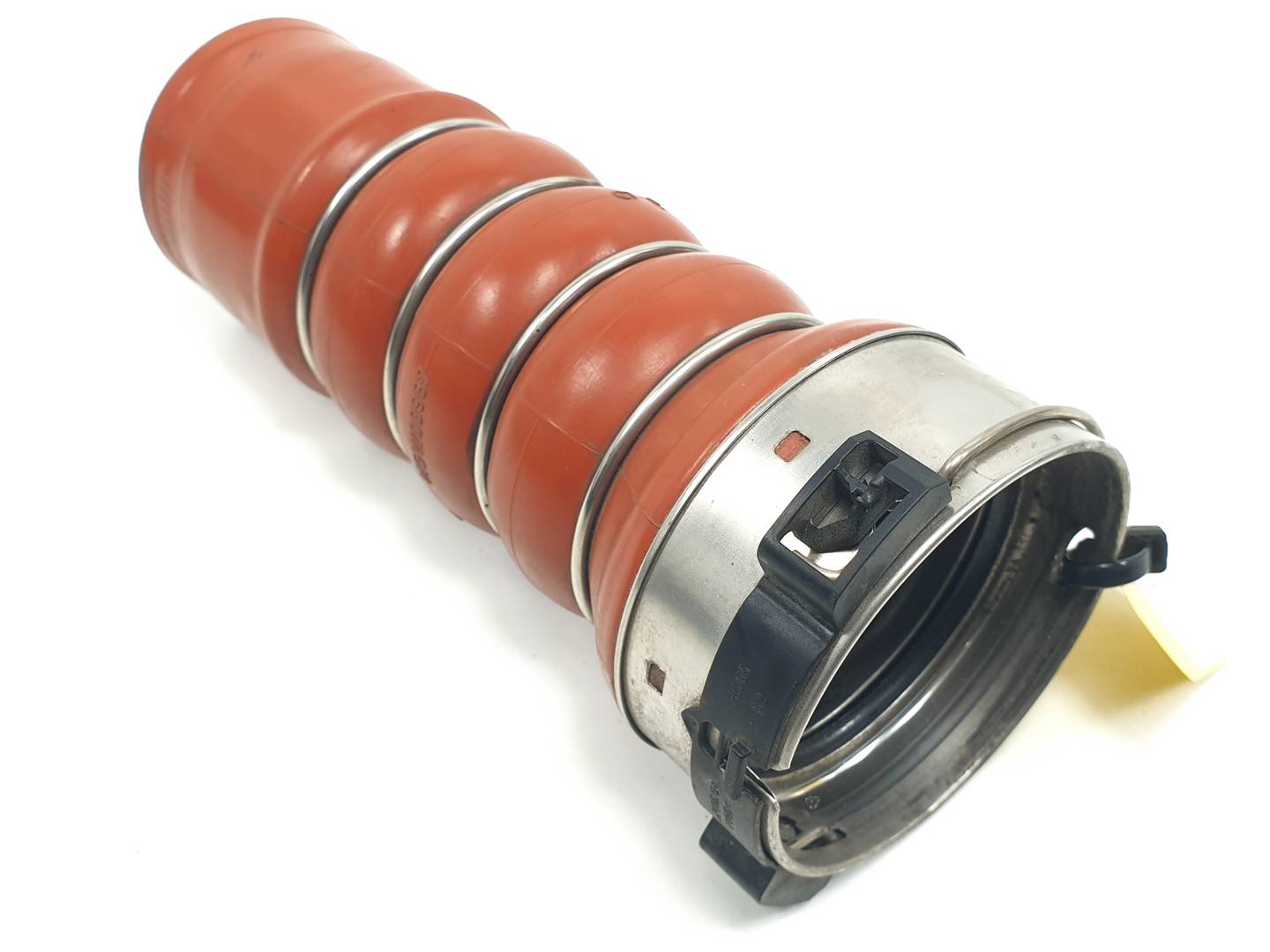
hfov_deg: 67.3
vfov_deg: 53.1
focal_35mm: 26
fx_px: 954
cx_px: 635
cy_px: 476
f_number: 2.4
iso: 50
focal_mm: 4.3
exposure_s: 1/121
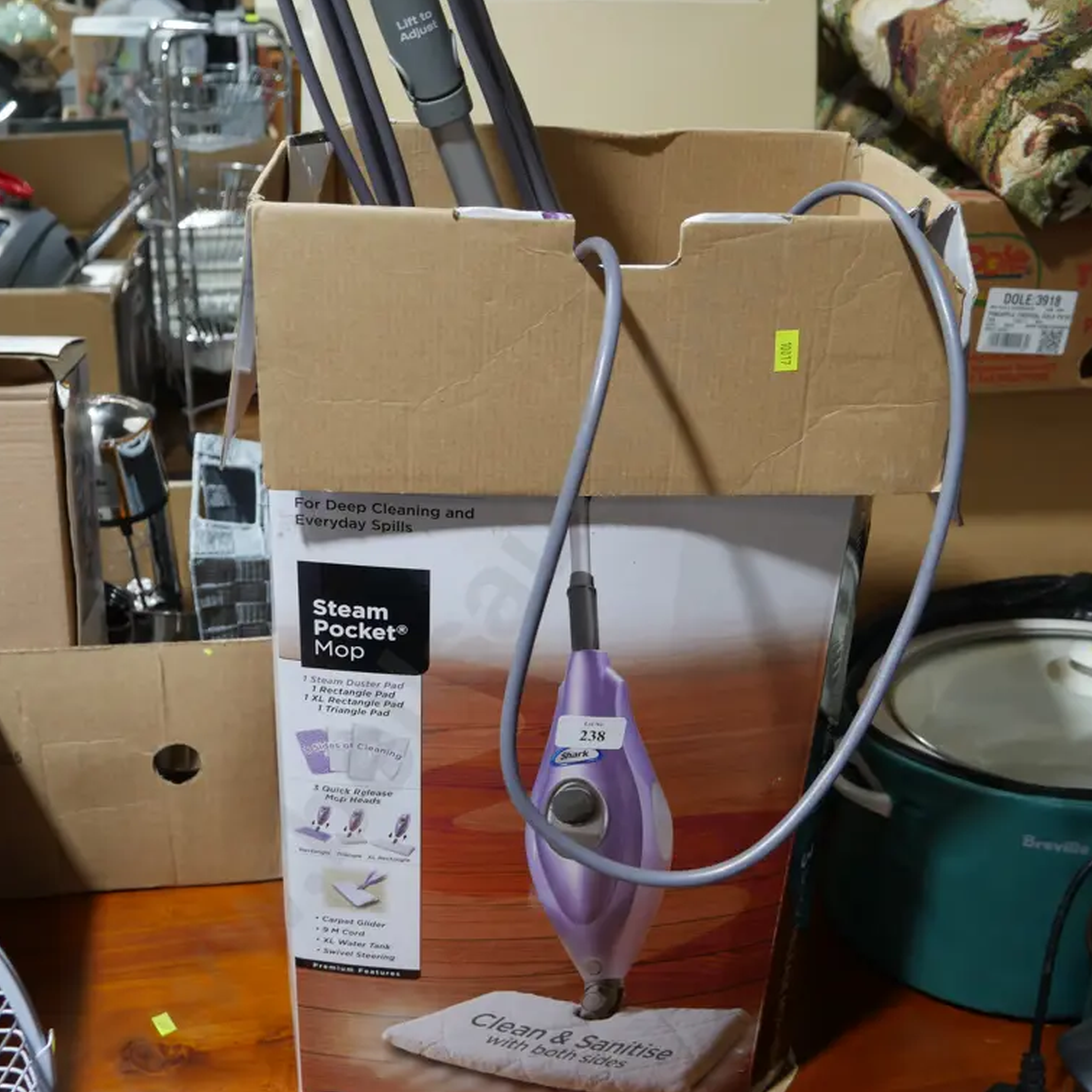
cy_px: 531
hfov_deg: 46.0
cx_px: 550
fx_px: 1285
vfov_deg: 46.0
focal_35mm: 36
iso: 250
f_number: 3.6
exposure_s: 1/60
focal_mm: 15
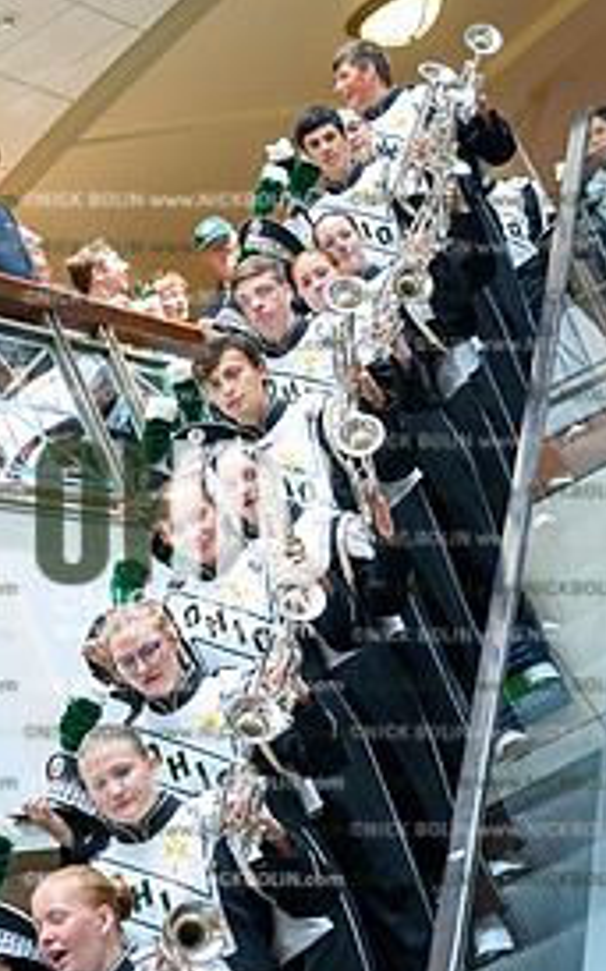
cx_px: 183
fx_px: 3095
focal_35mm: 117
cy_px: 539
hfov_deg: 11.2
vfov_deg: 17.8
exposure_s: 1/800
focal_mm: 70
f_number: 4
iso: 3200
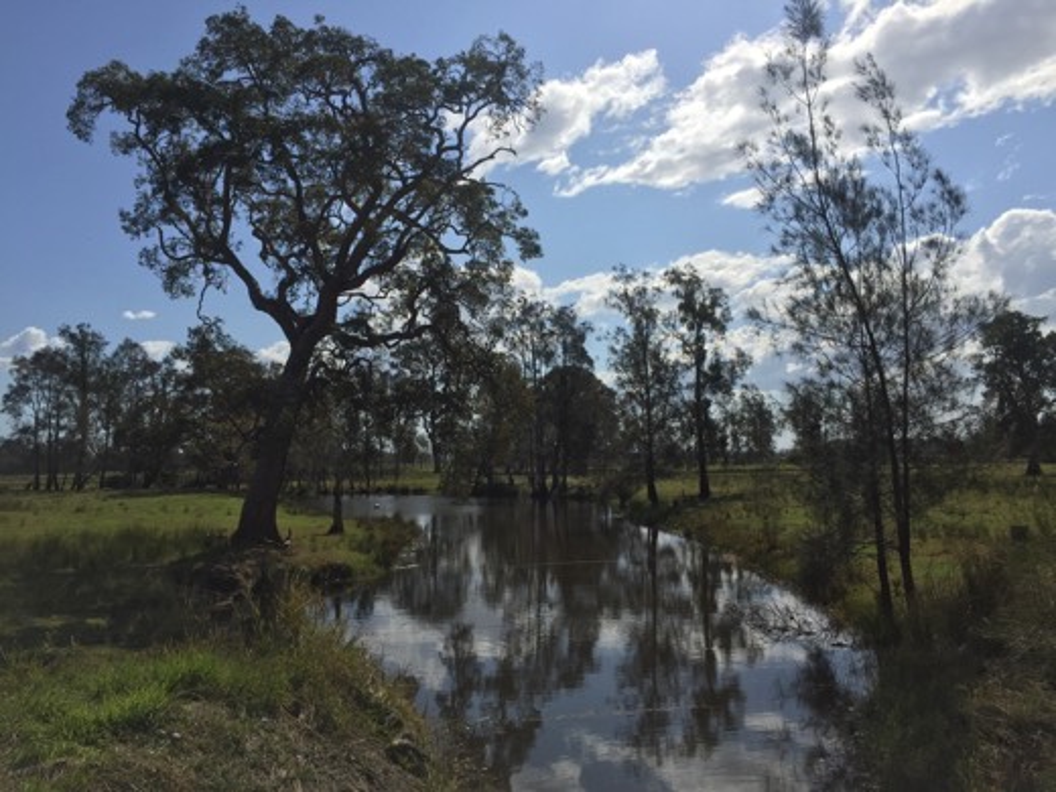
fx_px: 885
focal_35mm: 29
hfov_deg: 61.7
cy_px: 396
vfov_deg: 48.2
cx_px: 528
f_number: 2.2
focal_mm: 4.15
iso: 32
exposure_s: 1/4950
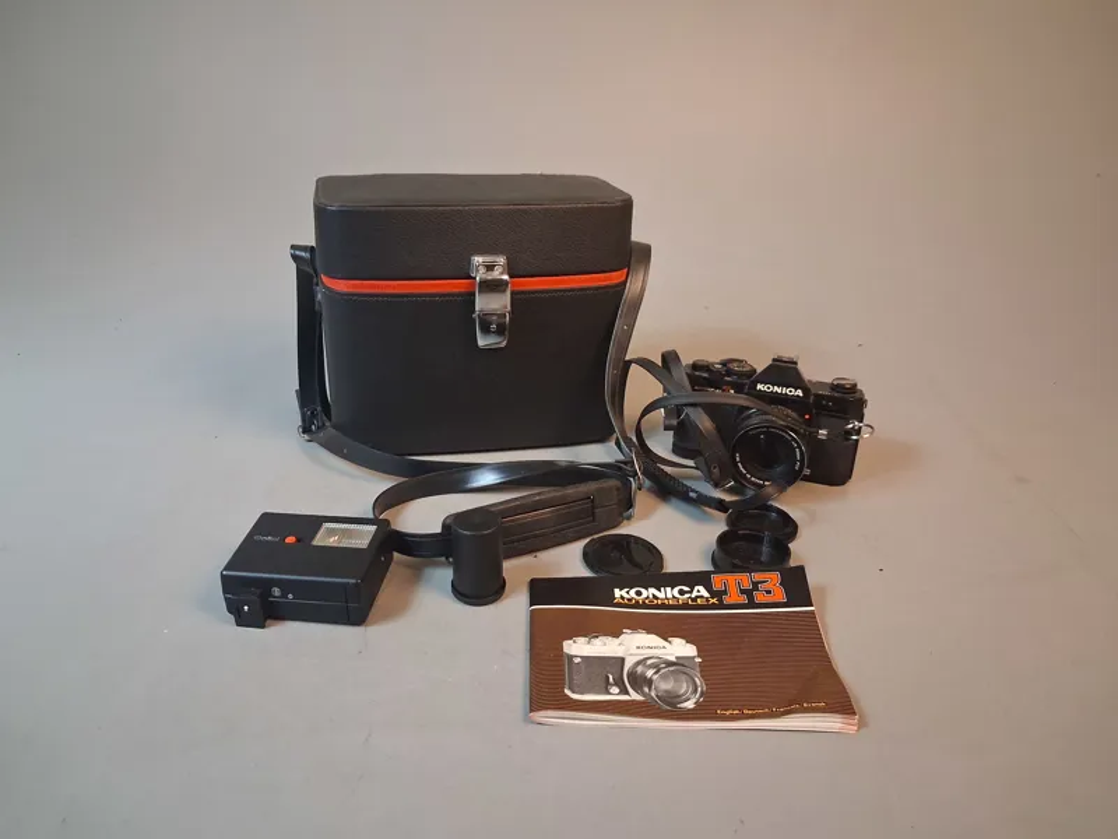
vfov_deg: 51.4
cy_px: 420
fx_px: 872
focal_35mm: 27
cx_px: 559
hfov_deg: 65.3
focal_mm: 4
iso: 500
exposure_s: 1/50
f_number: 1.8
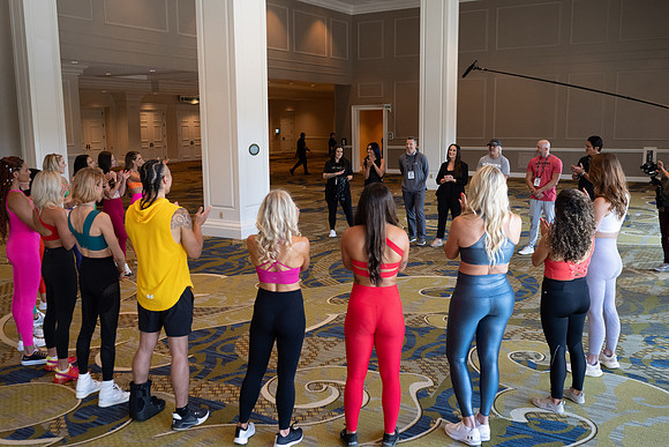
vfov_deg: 37.9
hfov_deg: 54.4
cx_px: 334
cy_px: 224
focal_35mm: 35
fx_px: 651
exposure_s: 1/200
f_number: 3.5
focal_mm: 35
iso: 1600
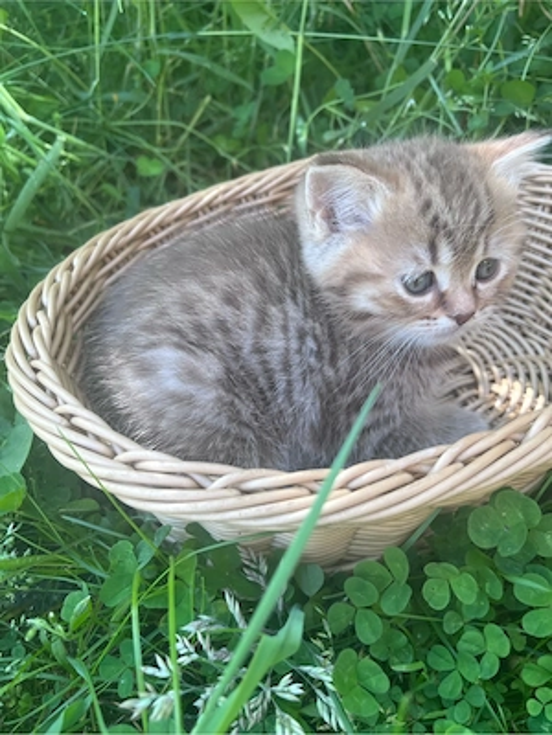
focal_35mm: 26
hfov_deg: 53.1
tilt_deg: -42.8
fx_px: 553
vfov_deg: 67.3
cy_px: 368
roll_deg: -2.4
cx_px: 276
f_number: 1.6
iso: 40
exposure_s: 1/184
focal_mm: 5.1
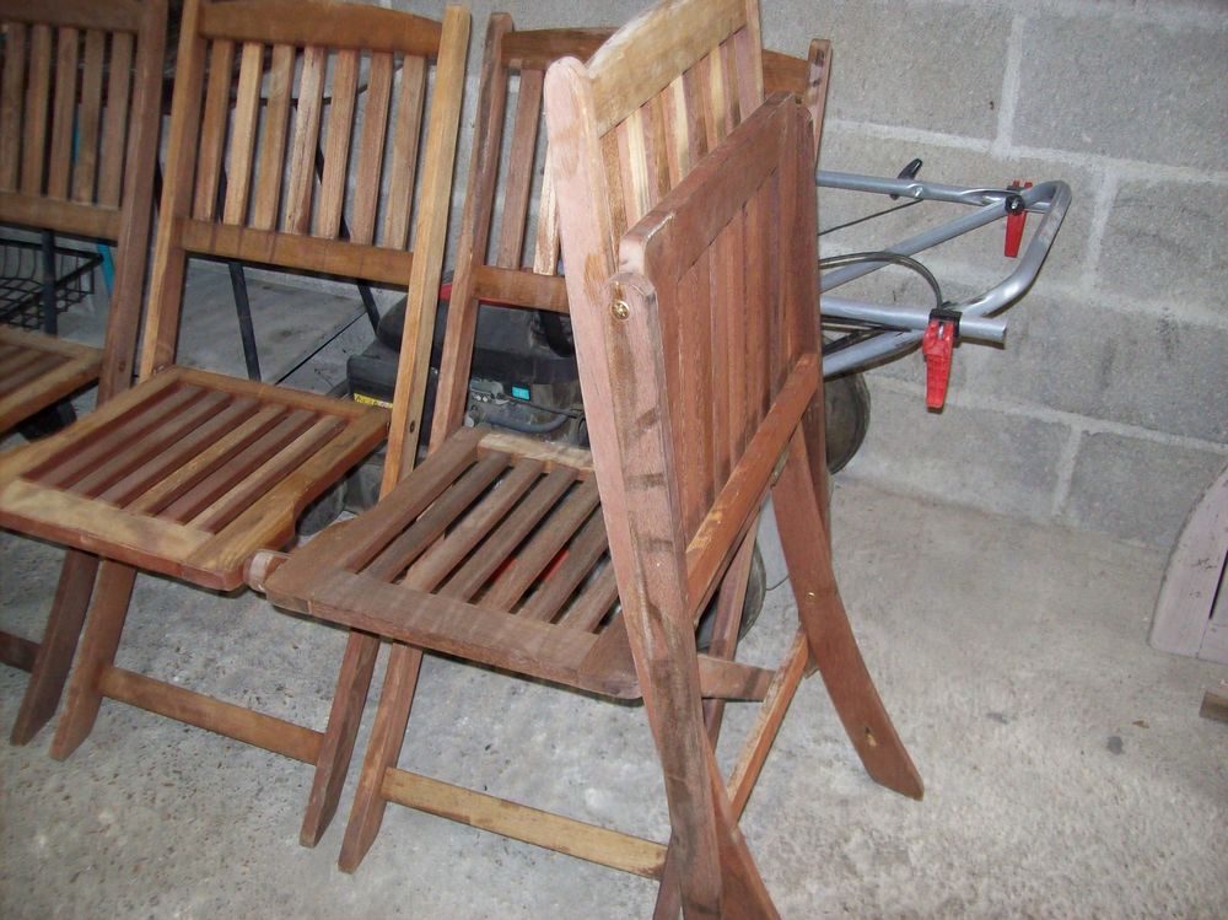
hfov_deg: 51.4
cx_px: 614
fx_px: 1276
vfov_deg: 39.6
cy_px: 460
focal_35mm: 36
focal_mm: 6
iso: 200
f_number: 2.7
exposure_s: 1/64
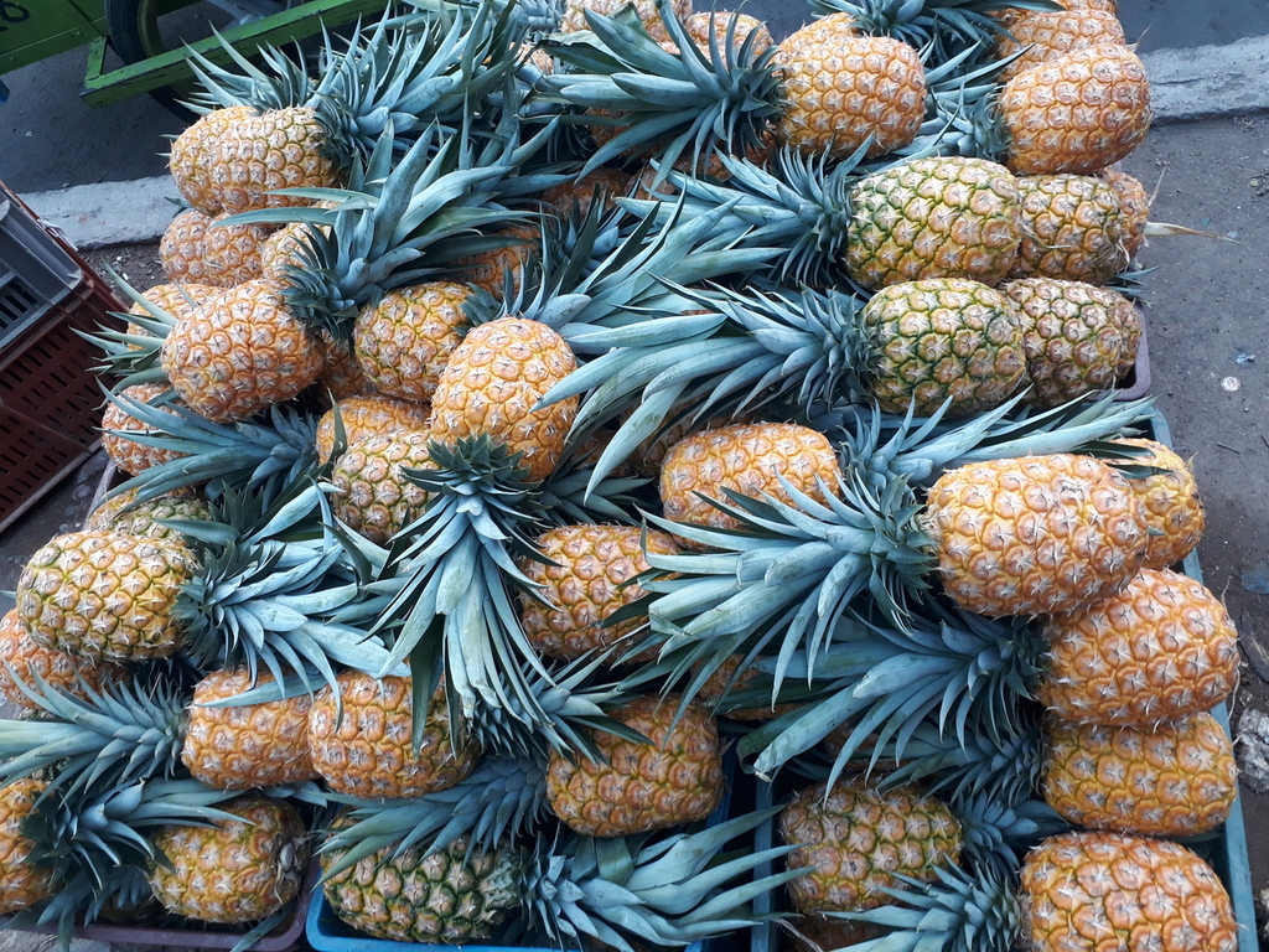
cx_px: 634
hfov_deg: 65.3
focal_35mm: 27
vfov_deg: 51.4
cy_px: 476
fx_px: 990
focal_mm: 3.6
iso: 50
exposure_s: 1/60
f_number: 1.9
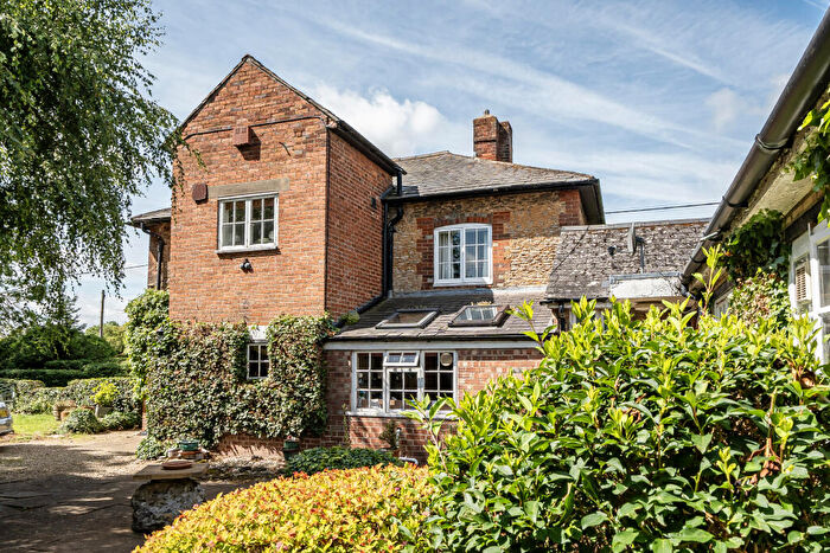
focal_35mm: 24
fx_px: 553
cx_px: 415
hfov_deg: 73.7
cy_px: 276
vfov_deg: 53.2
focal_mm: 16
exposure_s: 1/400
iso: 400
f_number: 8
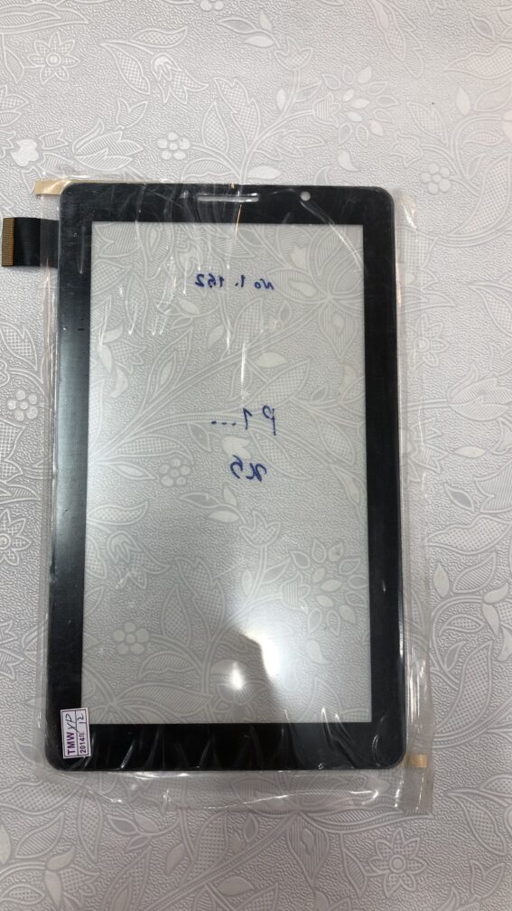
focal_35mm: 31
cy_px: 449
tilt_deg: -84.1
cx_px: 231
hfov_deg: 37.7
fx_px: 748
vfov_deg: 62.6
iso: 20
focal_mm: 4
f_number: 1.8
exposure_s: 1/103
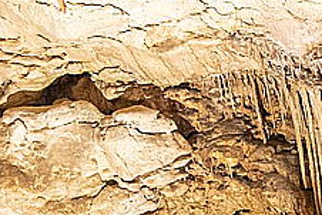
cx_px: 489
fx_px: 752
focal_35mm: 84
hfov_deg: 20.5
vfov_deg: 15.9
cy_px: 231
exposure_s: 1/30
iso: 6400
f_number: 4
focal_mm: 24
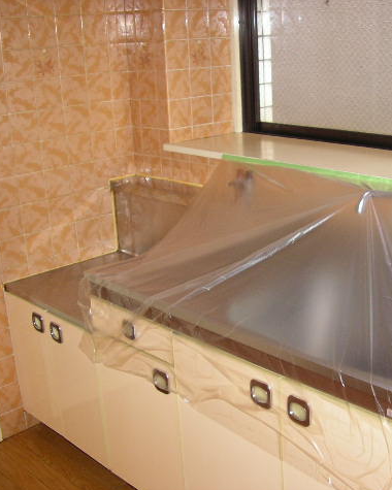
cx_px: 267
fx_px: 725
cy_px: 247
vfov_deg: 37.3
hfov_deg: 30.0
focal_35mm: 50
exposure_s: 1/30
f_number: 2.9
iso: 100
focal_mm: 5.8
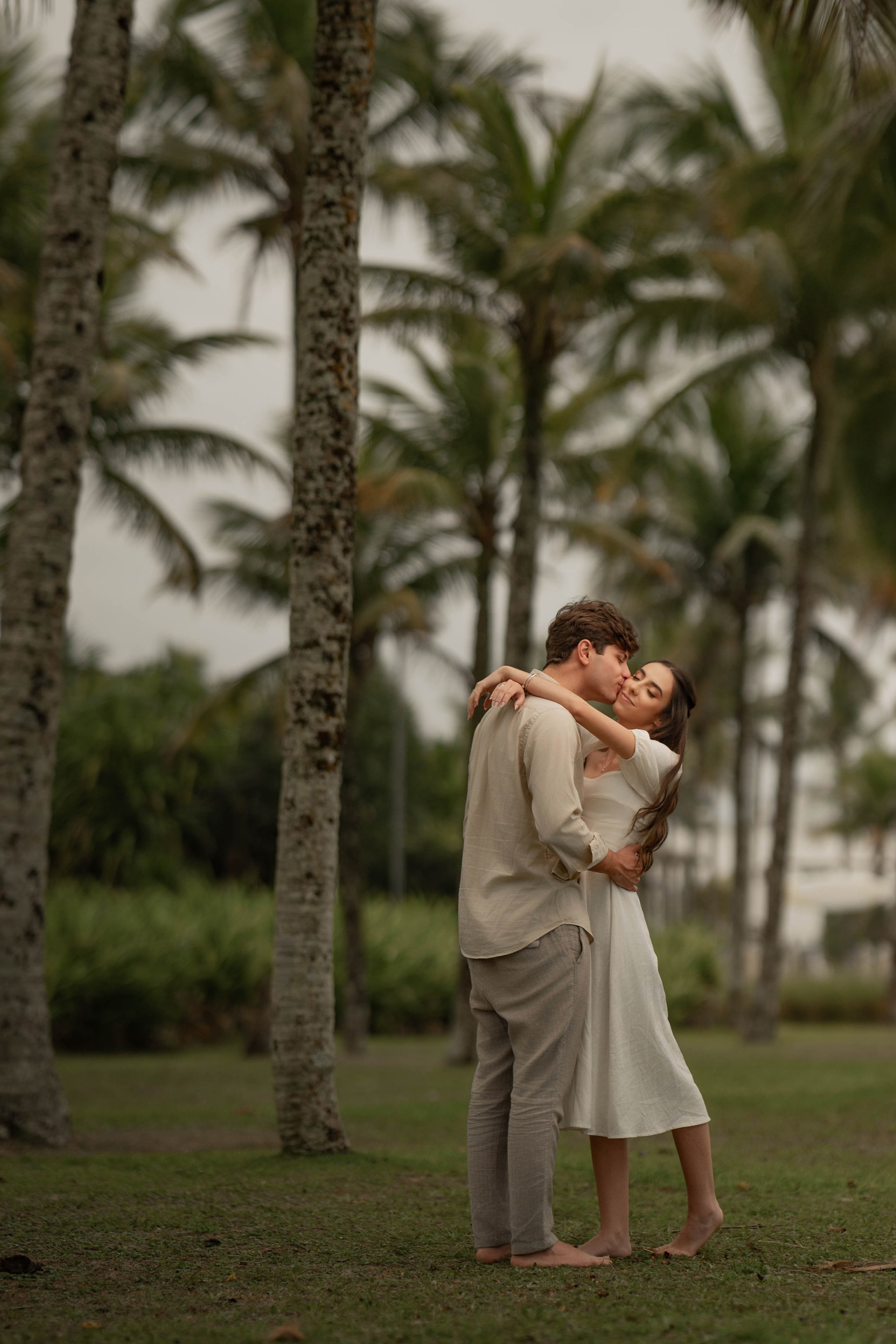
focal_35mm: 113
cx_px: 548
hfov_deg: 12.1
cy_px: 491
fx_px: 4217
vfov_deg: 18.1
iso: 160
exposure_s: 1/8000
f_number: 1.6
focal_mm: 85
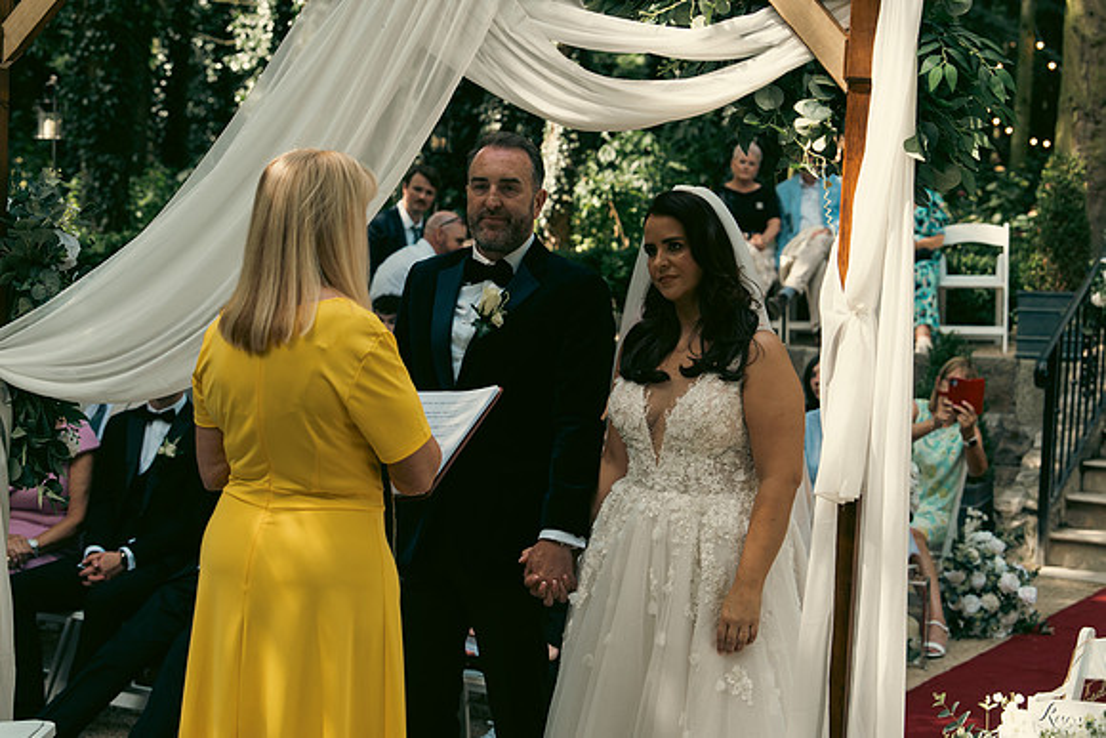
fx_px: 2335
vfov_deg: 18.0
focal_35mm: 76
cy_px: 369
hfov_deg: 26.6
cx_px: 553
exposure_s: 1/200
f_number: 3.5
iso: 125
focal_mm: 51
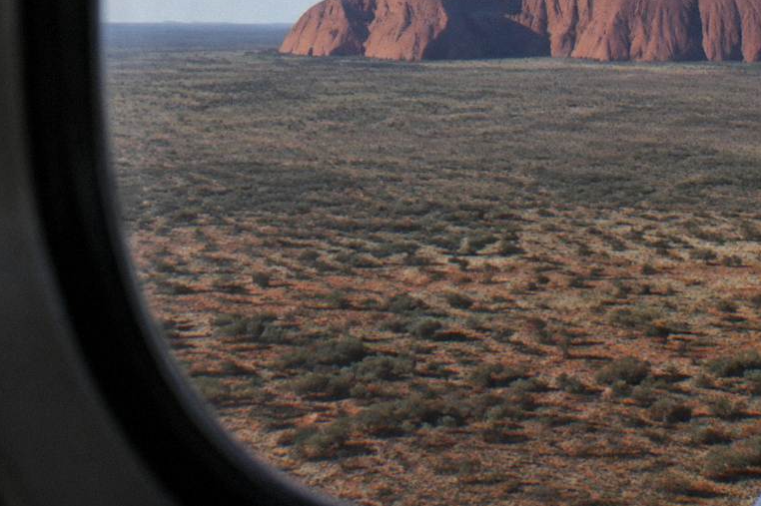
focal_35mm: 79
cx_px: 619
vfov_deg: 17.1
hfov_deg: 25.2
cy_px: 84
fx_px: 1669
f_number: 4
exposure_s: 1/1250
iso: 320
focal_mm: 47
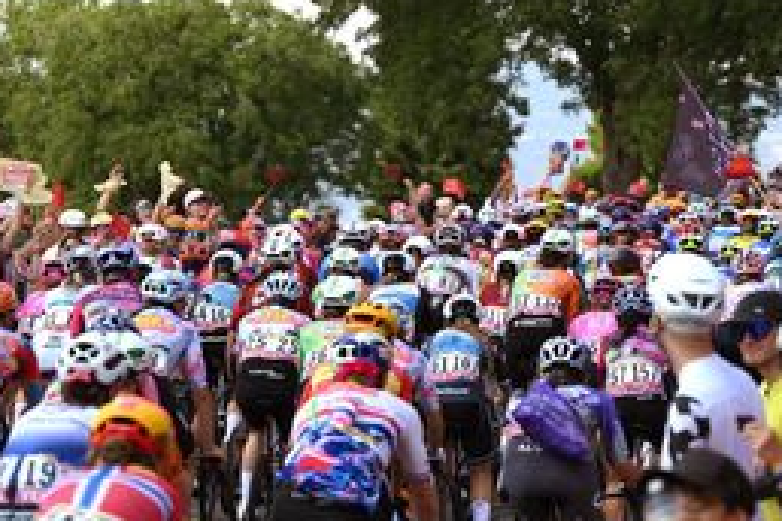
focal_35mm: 178
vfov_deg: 7.7
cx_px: 397
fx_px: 3866
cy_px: 271
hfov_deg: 11.5
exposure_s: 1/3200
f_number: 4
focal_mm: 115
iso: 400
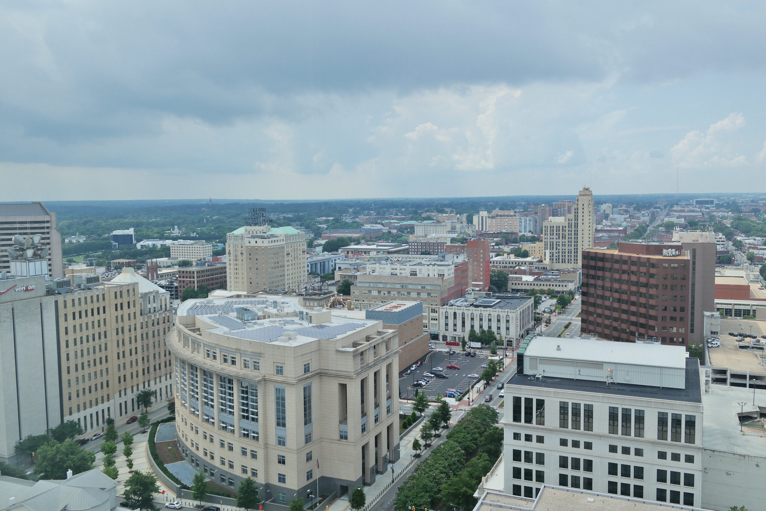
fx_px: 638
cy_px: 256
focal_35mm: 30
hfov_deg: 61.9
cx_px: 383
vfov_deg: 43.6
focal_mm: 20
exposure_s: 1/320
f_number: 6.3
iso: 100
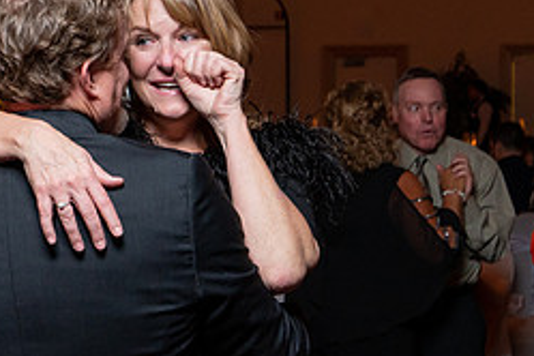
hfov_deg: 21.7
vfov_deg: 14.7
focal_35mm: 93
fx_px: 1379
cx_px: 117
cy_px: 132
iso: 2000
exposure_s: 1/200
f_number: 4
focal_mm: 35
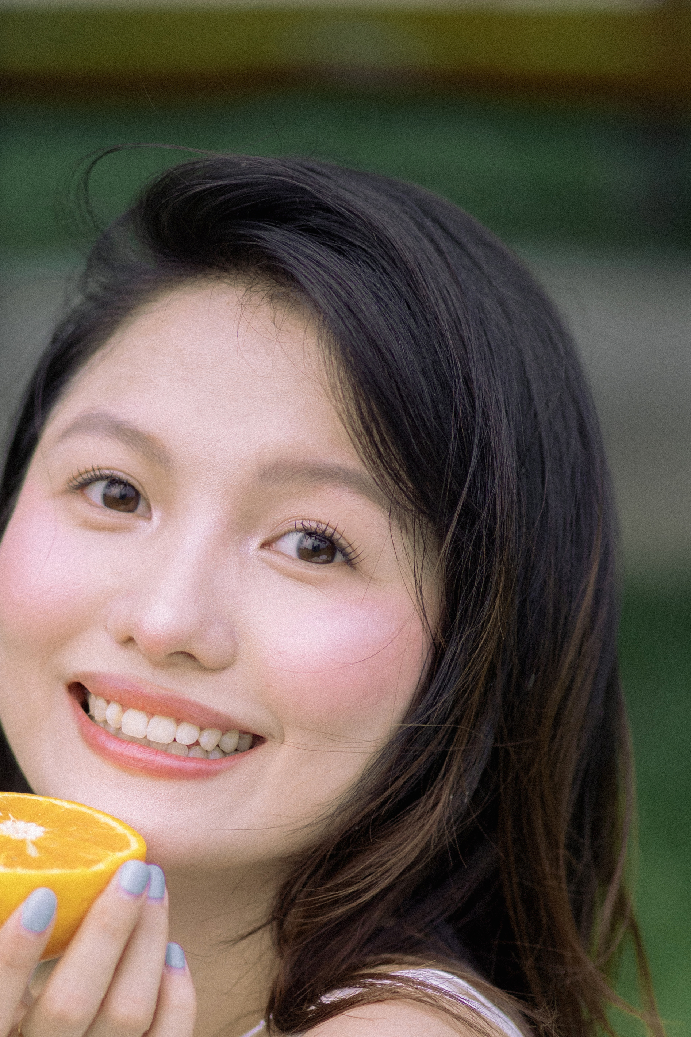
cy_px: 690
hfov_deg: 7.8
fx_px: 5068
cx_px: 258
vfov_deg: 11.7
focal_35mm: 176
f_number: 1.8
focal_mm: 85
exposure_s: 1/640
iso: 400
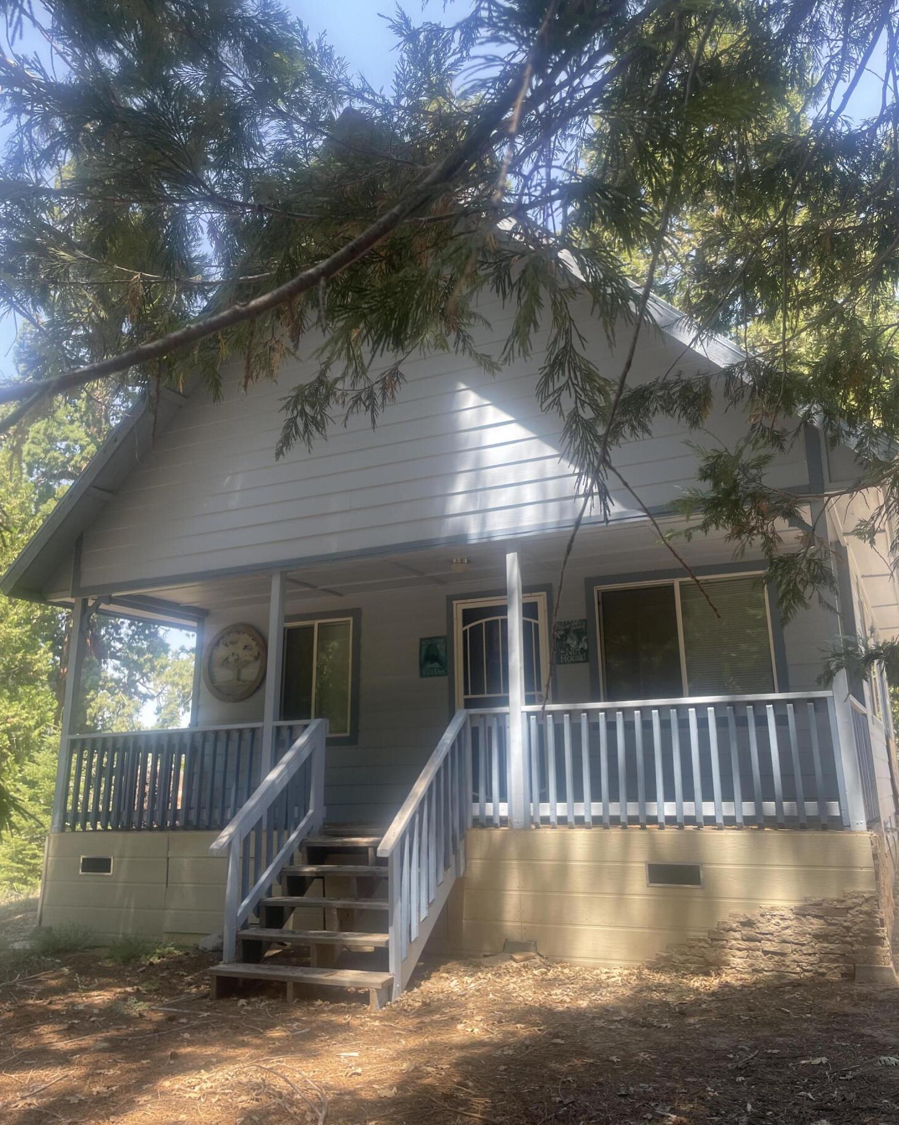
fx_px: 931
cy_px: 537
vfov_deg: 62.2
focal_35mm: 28
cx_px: 459
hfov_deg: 51.5
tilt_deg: +15.4
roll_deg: -0.8
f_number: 1.6
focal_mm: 4.2
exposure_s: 1/413
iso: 32
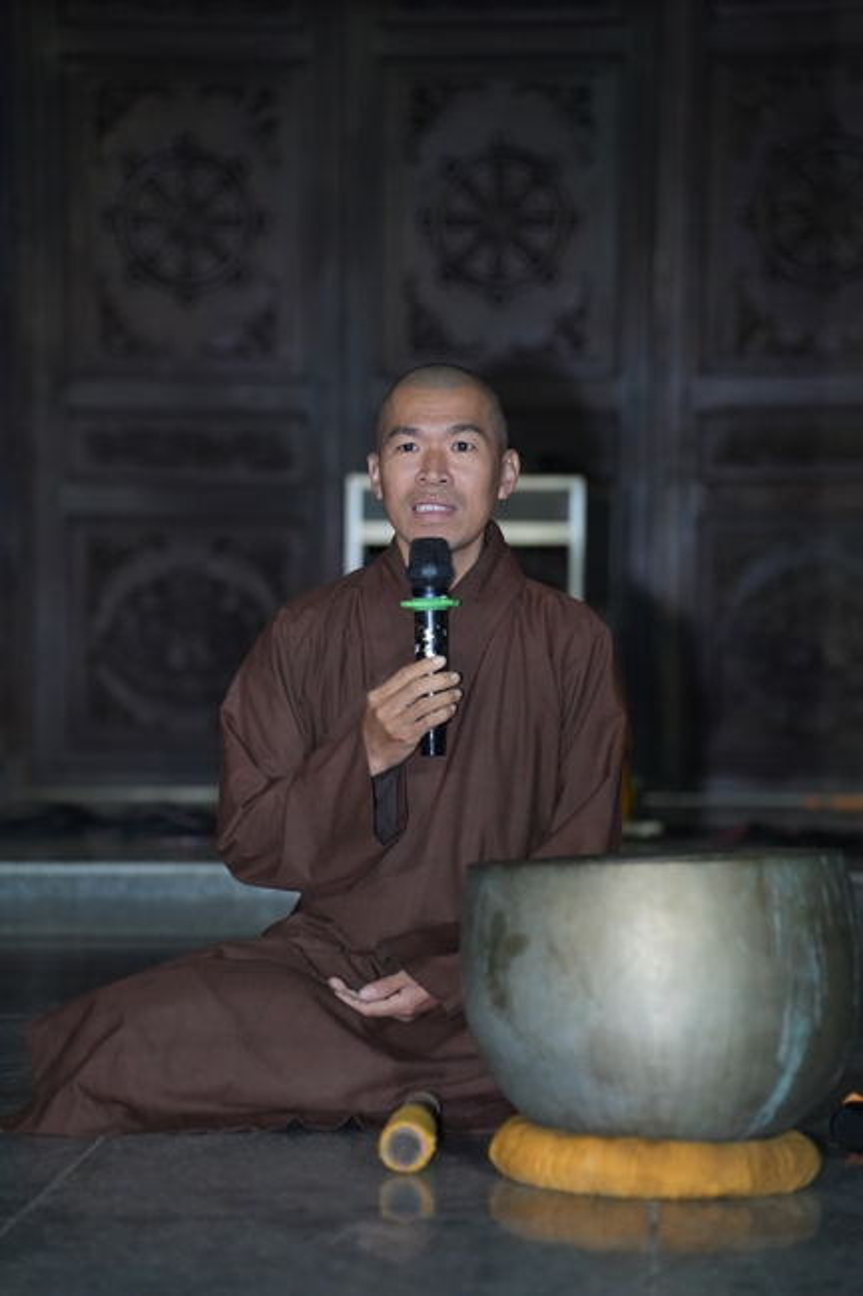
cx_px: 432
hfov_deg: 12.8
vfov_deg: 19.1
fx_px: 3849
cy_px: 648
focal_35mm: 107
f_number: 2.8
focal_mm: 107
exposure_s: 1/160
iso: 5000
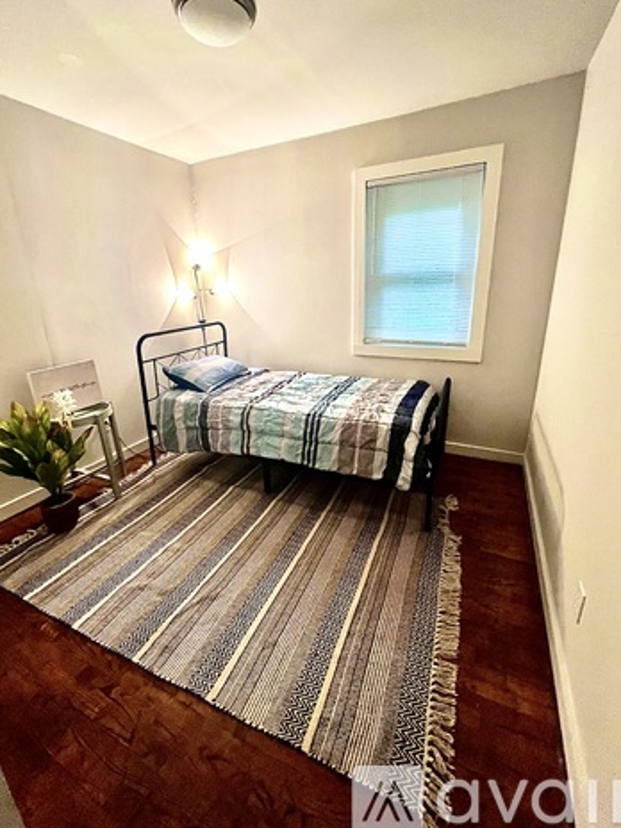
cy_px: 391
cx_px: 306
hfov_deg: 85.7
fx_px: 335
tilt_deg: -16.8
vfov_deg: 102.0
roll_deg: +1.0
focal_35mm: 14
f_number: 1.8
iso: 400
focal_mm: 1.57
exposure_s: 1/60
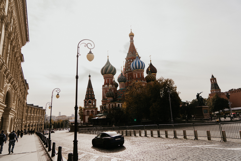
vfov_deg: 53.1
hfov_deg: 73.7
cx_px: 120
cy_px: 80
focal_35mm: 24
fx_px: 161
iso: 100
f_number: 4
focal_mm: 24
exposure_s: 1/500
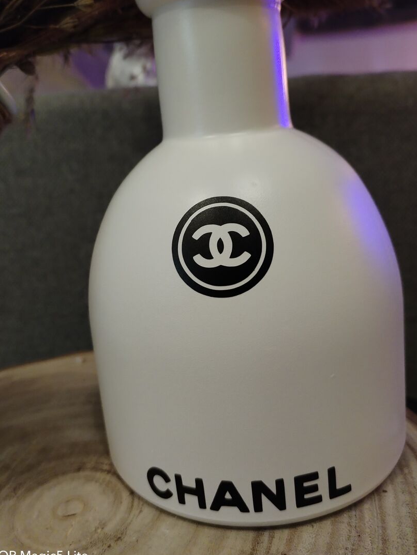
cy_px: 244
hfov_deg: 39.6
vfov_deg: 51.2
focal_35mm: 36
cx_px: 184
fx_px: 578
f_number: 1.8
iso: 1509
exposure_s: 1/25
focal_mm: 4.75
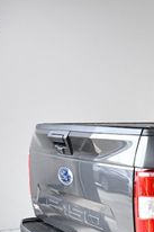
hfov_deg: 13.3
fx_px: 540
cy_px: 179
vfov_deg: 23.9
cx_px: 334
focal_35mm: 84
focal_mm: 18
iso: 2500
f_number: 3.5
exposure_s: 1/1600
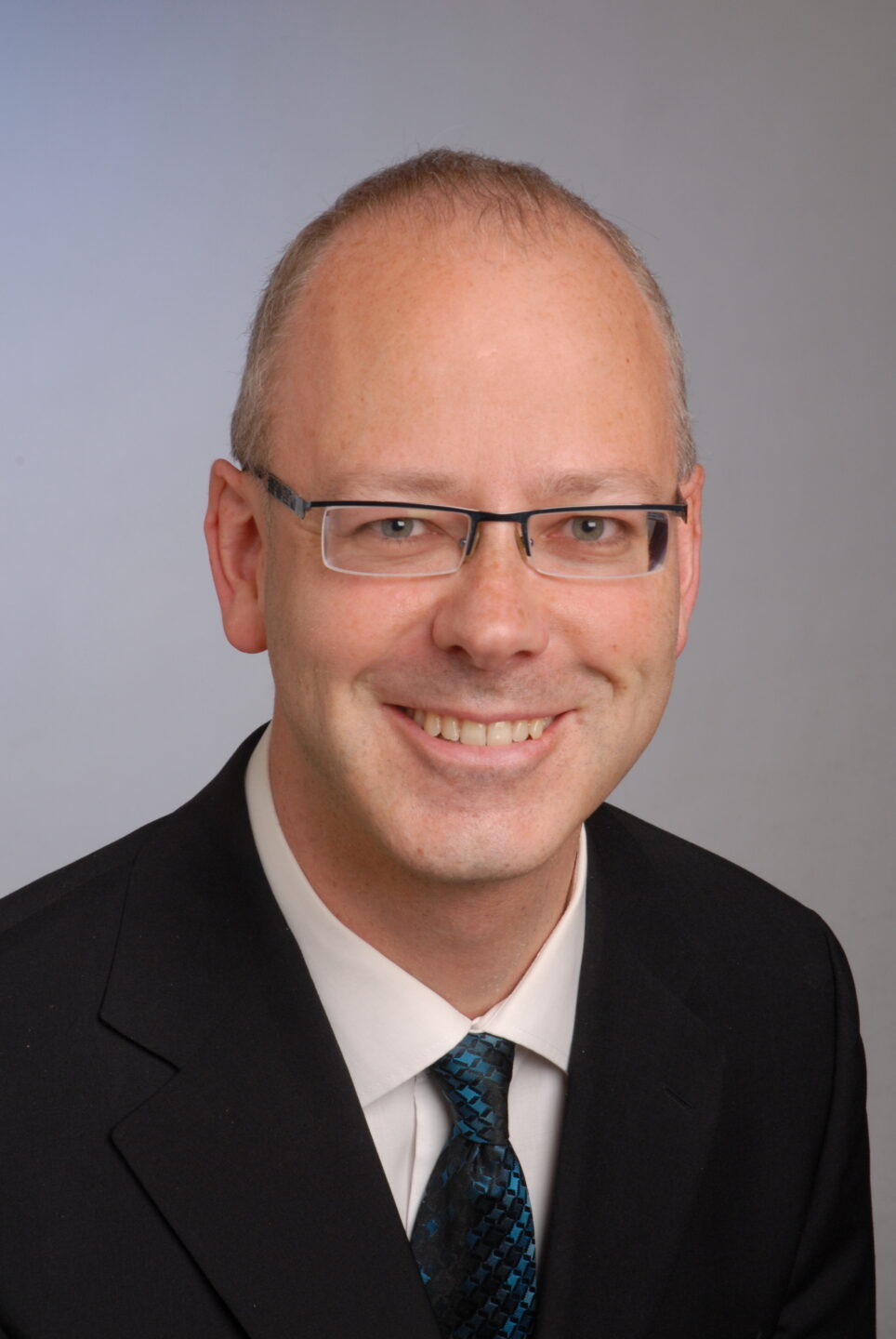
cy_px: 670
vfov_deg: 21.9
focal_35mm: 93
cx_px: 448
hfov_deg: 14.7
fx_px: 3462
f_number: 16
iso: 250
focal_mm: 62
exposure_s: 1/125
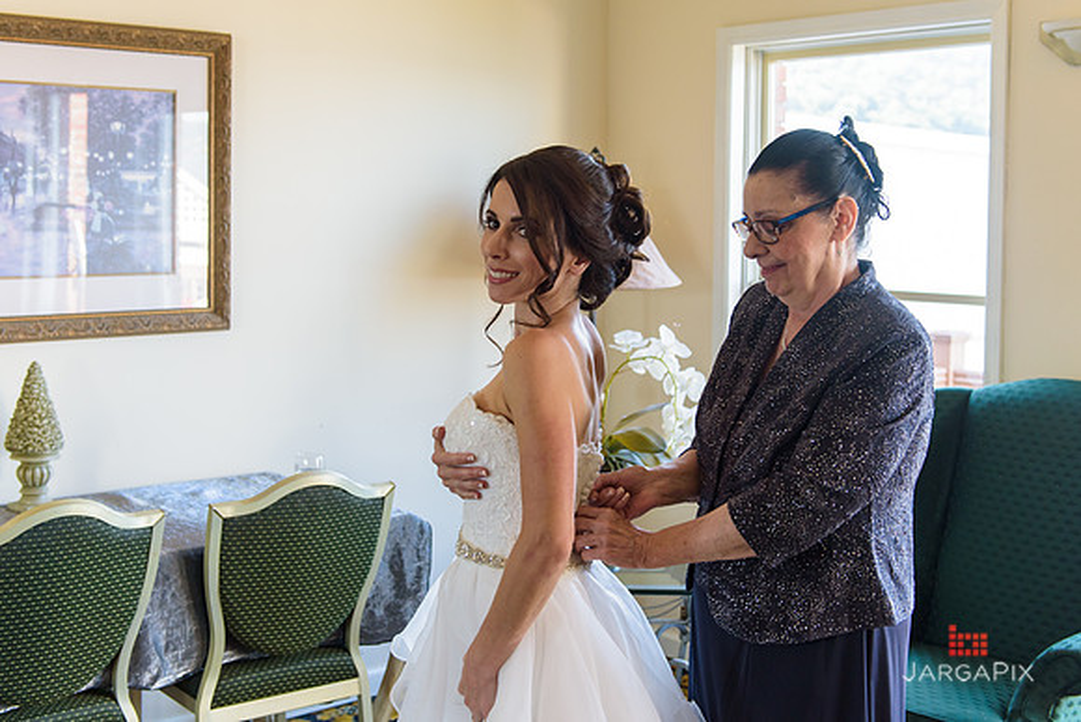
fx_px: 1413
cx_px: 540
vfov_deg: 28.5
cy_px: 275
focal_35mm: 47
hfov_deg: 41.9
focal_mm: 38
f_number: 3.2
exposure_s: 1/125
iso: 400
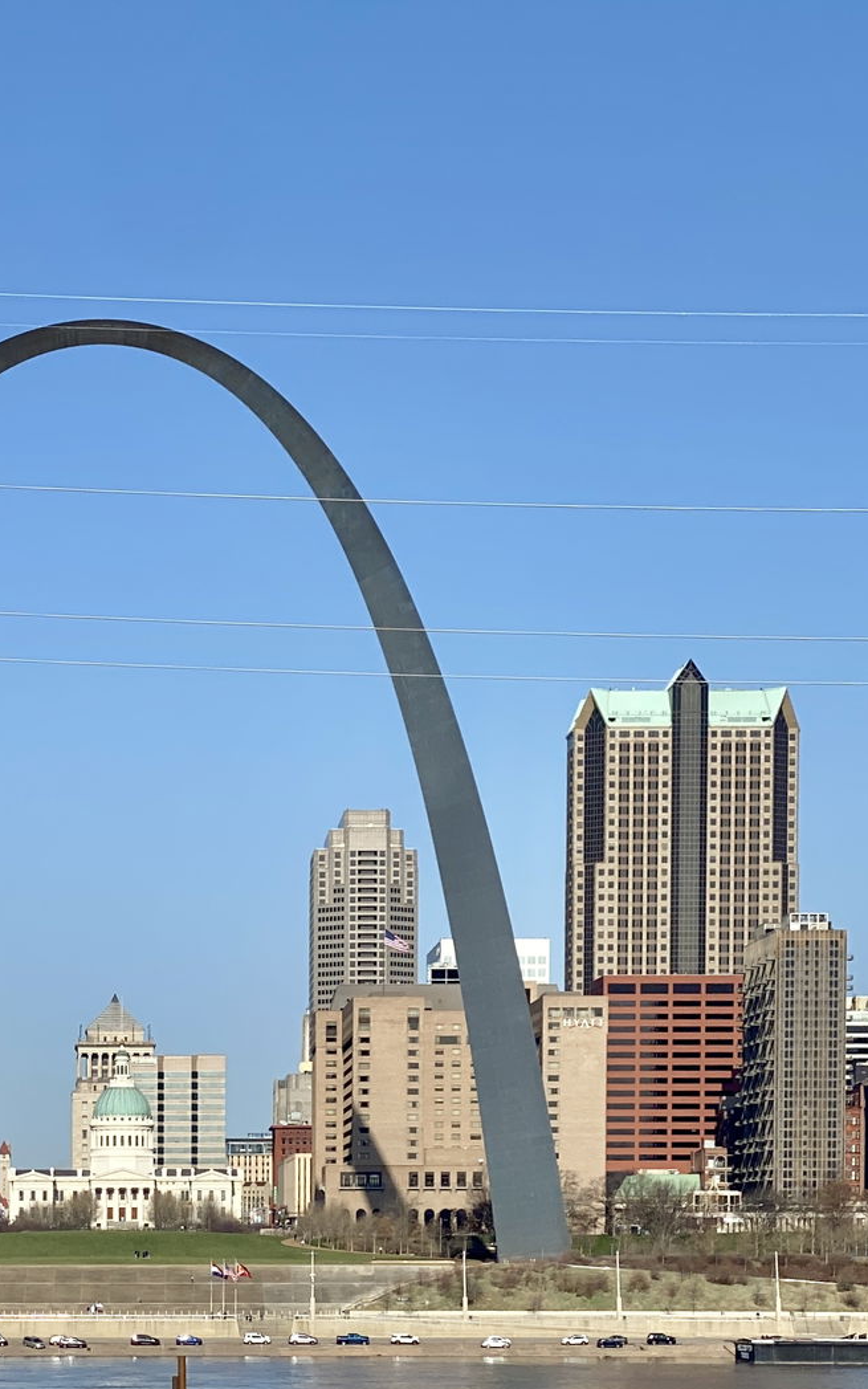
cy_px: 794
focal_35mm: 101
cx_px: 101
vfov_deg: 20.6
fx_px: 3823
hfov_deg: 12.9
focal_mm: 6
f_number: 2
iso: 20
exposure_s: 1/2283
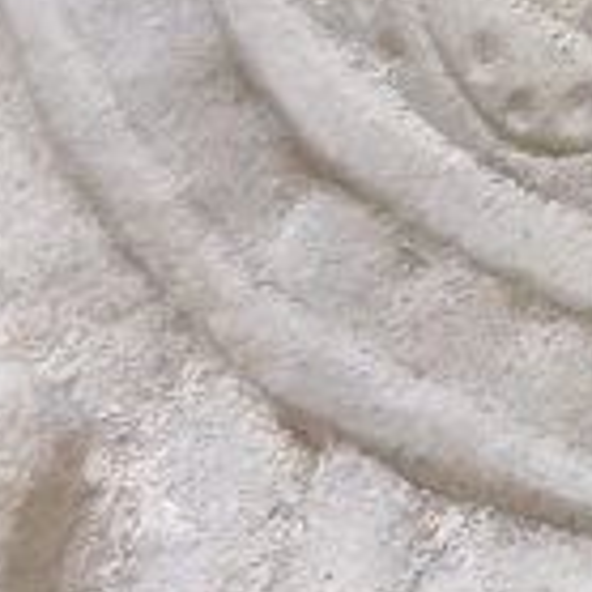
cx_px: 1499
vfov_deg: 9.0
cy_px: -571
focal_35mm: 183
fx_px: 3541
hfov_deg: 8.6
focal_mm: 6.7
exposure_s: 1/40
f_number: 1.8
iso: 200
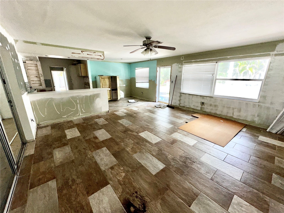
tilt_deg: -14.8
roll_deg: +0.2
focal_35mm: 14
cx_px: 142
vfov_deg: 85.7
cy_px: 106
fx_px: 115
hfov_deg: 102.1
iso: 32
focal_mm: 2.22
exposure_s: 1/159
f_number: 2.2
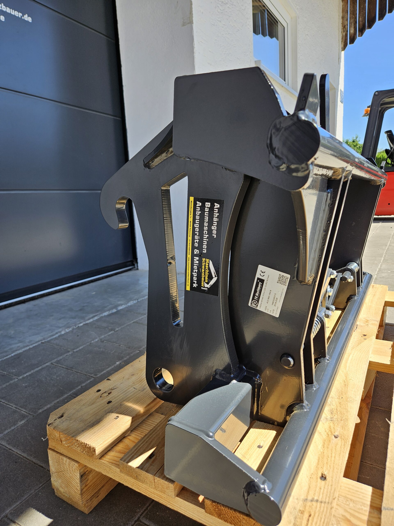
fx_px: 349
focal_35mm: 23
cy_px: 263
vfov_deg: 73.9
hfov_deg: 58.9
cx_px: 197
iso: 25
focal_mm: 5.4
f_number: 1.8
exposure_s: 1/523
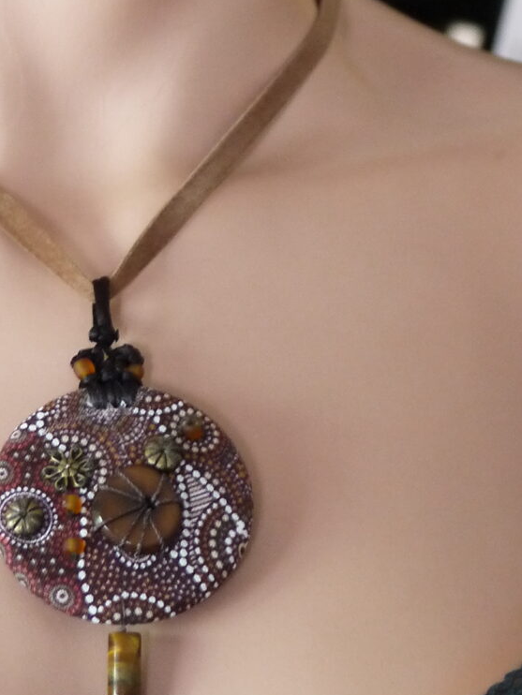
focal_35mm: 207
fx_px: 4160
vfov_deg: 9.5
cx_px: 73
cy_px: -70
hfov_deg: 7.2
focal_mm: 30
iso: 800
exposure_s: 1/40
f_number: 2.8
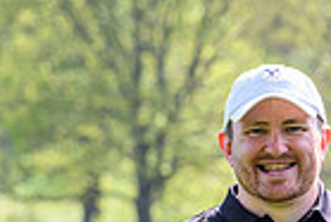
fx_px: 4602
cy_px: 297
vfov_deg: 2.8
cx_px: 674
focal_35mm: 500
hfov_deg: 4.1
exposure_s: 1/640
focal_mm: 120
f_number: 5
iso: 500
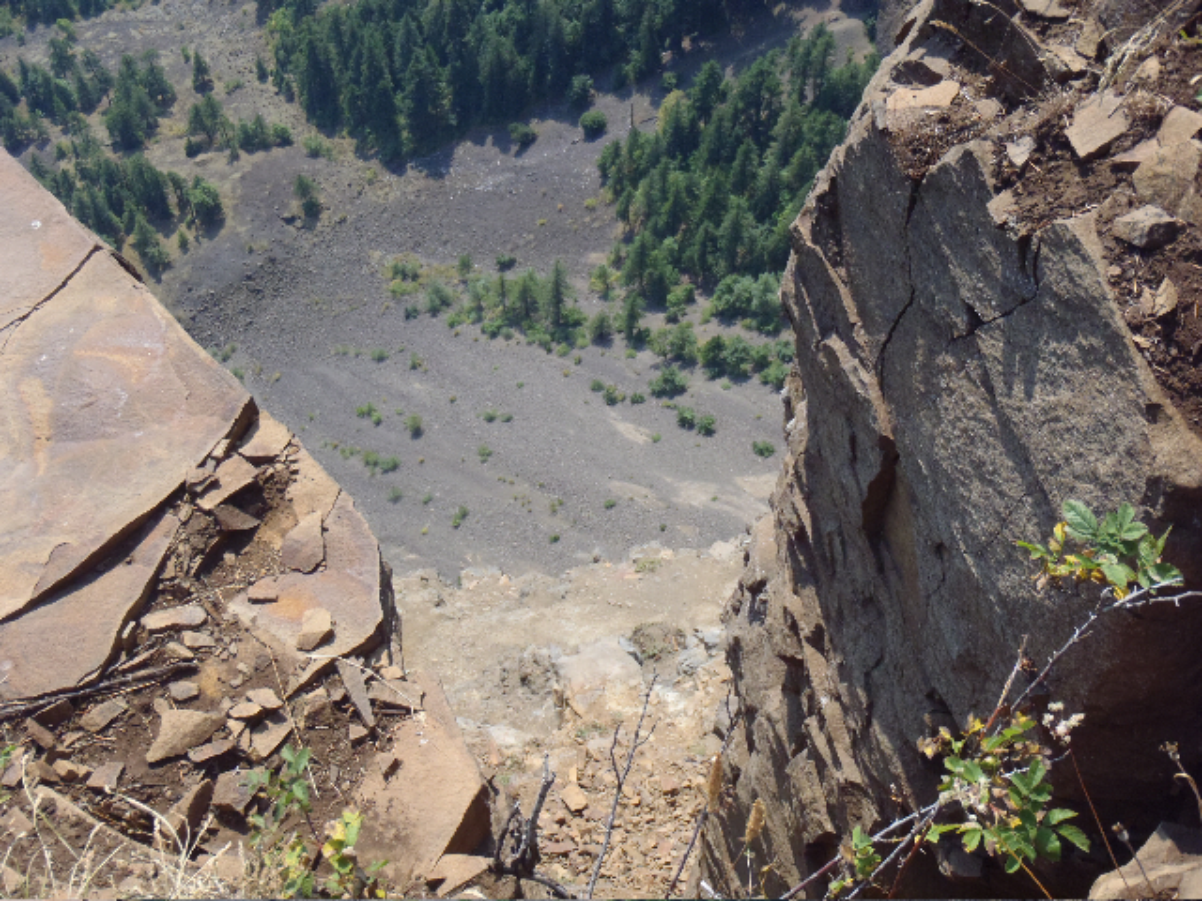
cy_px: 450
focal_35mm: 43
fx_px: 1493
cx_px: 601
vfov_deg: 33.6
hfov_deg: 43.9
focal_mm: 7.73
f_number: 13
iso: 200
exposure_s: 1/100
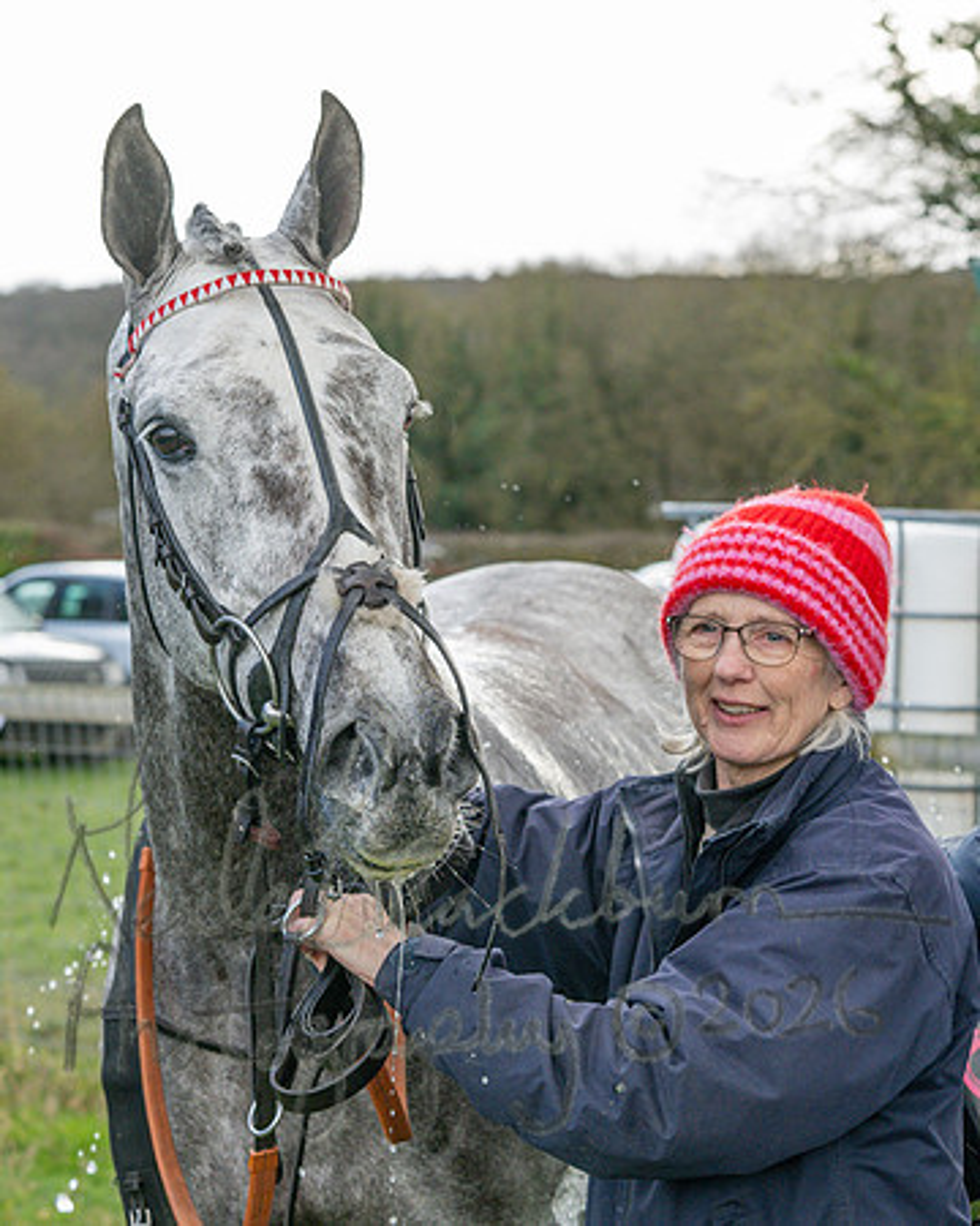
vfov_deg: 19.7
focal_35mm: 97
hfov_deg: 15.8
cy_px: 613
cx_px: 232
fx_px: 3523
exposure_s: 1/800
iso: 400
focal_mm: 46
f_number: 4
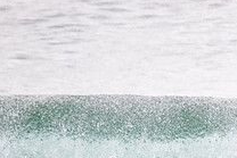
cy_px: 215
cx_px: 293
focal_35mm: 2228
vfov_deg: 0.6
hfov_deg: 0.9
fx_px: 14677
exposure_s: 1/2000
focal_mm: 800
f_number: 11
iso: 1600
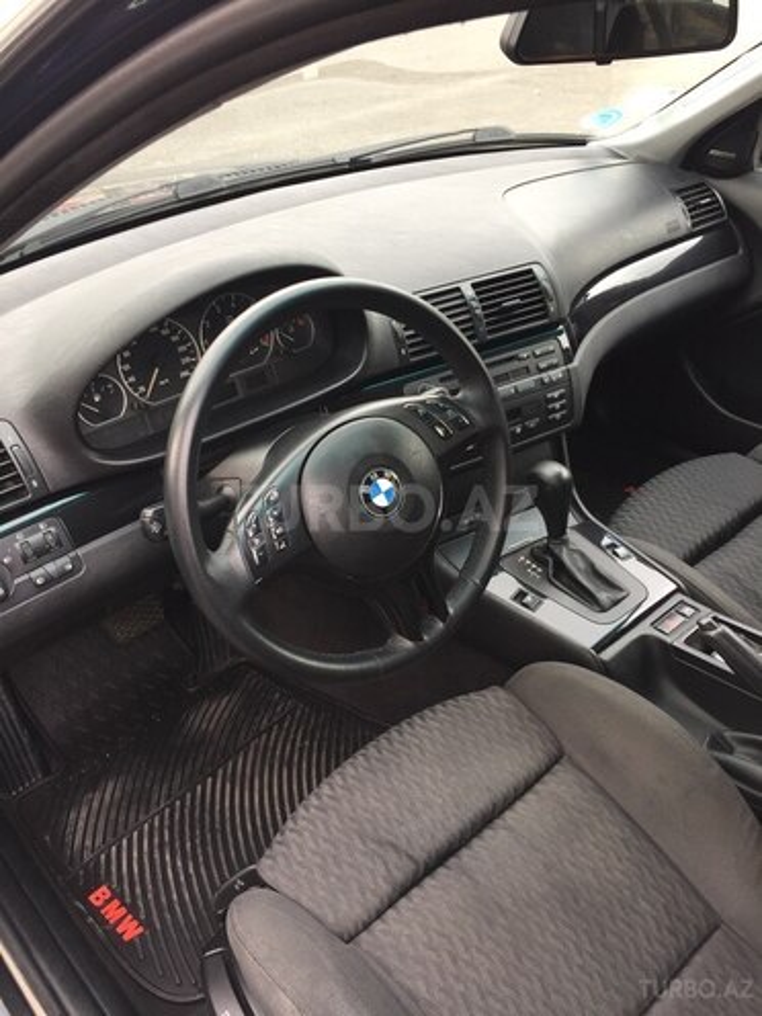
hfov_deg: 48.2
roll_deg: -2.1
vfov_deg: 61.7
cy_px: 508
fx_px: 851
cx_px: 381
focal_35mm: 29
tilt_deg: -35.5
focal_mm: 4.15
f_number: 2.2
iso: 32
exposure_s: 1/50
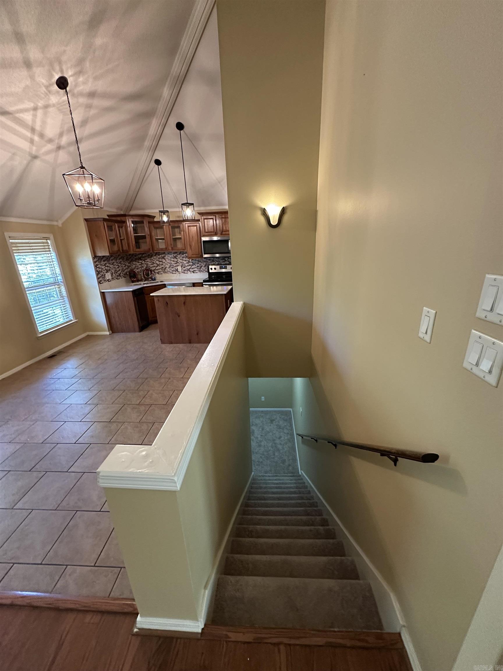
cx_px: 252
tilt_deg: -19.1
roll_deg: +0.9
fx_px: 271
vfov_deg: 102.1
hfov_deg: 85.7
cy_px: 336
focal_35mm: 14
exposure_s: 1/60
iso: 500
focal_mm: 2.22
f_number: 2.2
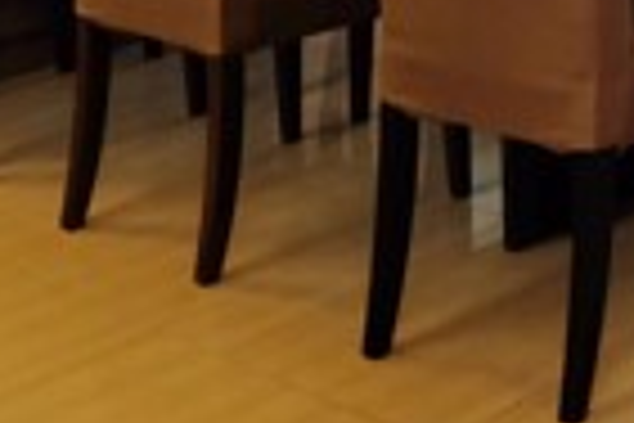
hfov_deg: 18.6
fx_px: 1796
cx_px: 827
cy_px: -396
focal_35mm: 102
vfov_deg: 12.1
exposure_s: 1/10
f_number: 3.5
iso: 200
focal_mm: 16
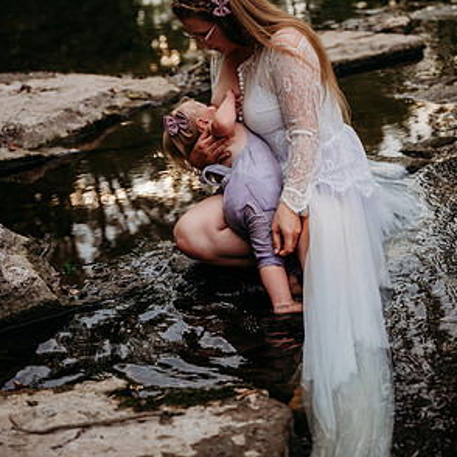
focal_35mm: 69
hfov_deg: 25.0
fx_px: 1031
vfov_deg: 24.8
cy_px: 124
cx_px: 228
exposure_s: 1/1600
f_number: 3.2
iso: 500
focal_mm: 53
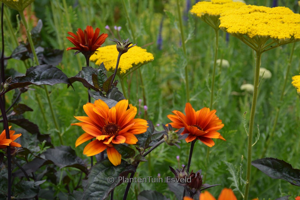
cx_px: 150
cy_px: 100
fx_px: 600
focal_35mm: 72
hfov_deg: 28.1
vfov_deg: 18.9
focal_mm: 48
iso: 200
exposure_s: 1/200
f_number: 7.1
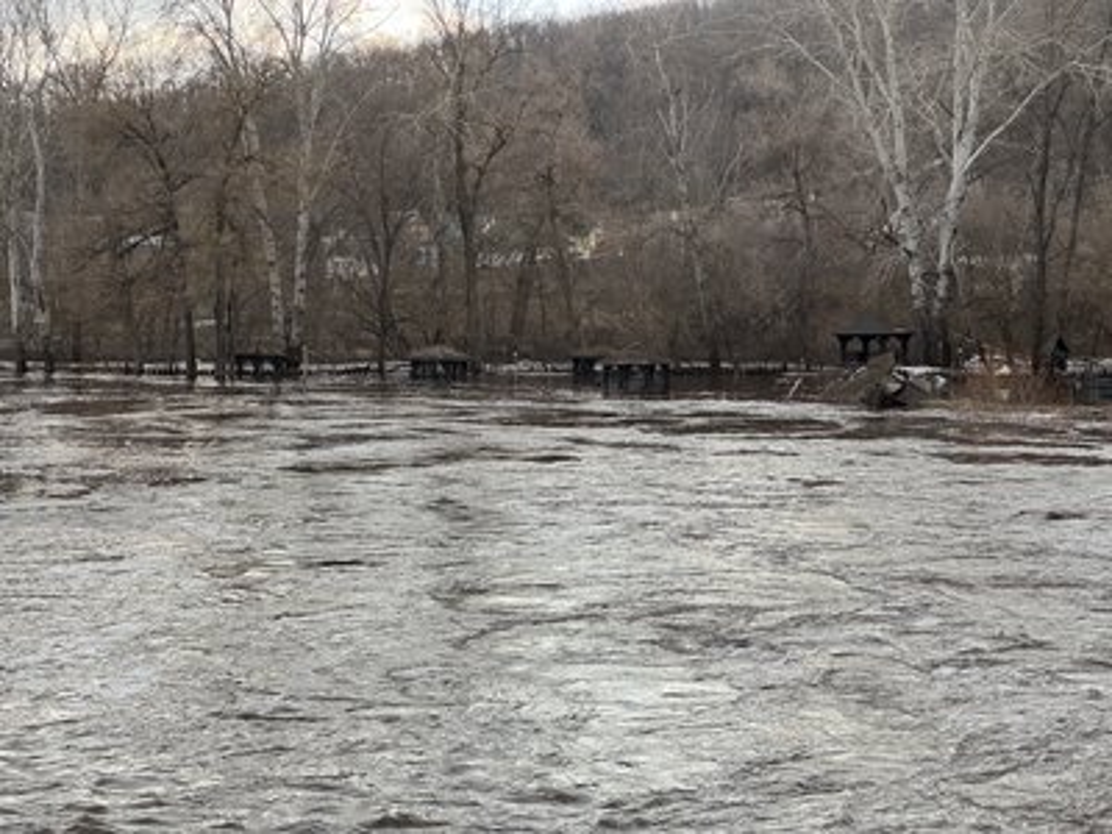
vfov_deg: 19.1
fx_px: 2474
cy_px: 417
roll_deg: -0.2
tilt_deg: -2.3
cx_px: 556
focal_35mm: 77
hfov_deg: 25.3
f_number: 2.8
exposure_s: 1/99
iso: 64
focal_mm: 9
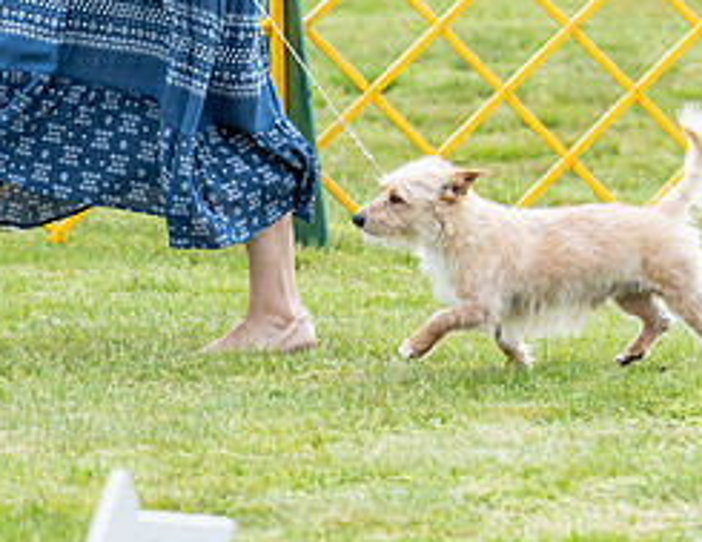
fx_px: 8667
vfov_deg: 3.6
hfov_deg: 4.6
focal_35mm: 423
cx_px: 180
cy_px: 24
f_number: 4
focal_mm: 134
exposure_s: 1/640
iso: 400
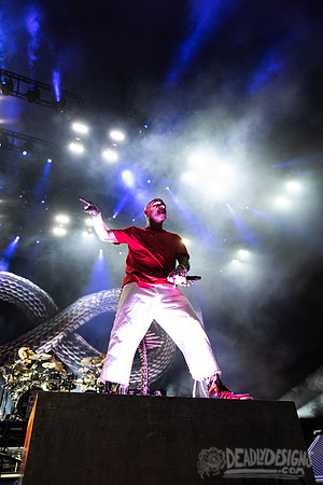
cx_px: 162
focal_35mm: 24
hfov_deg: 53.1
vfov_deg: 73.7
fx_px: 323
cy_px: 242
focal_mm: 24
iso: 2000
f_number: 3.2
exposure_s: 1/400
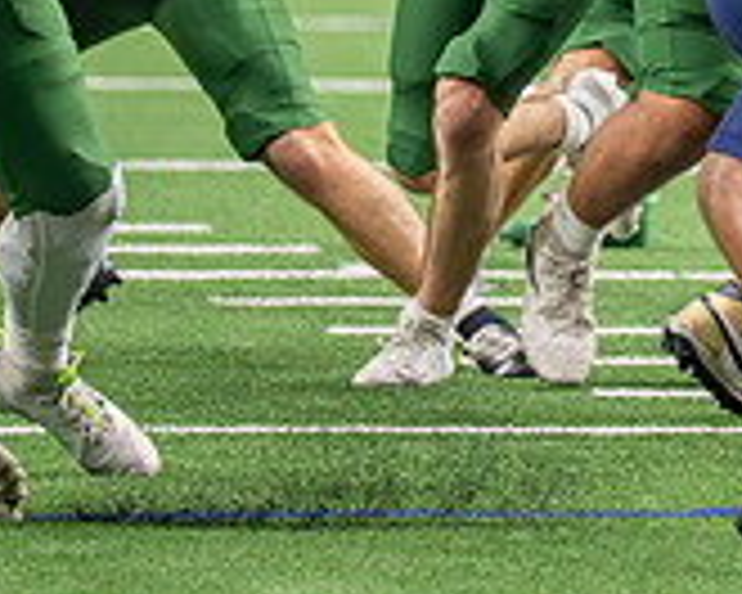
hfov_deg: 2.6
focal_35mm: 732
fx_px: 16075
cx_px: 976
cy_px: -315
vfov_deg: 2.1
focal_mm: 194
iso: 4000
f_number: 2.8
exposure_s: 1/1600
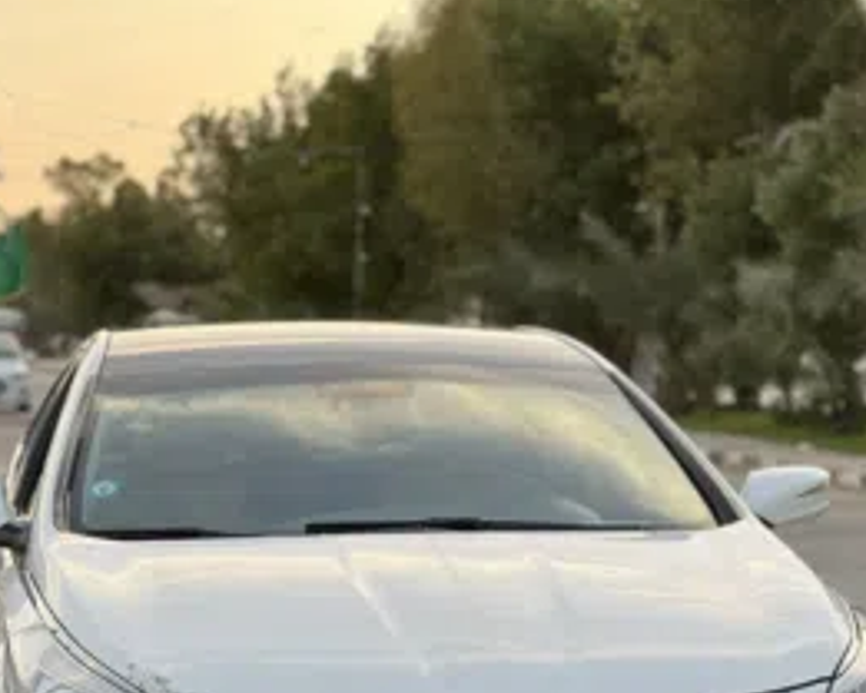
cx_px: 451
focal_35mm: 115
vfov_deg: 13.3
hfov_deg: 16.7
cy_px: 623
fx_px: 2949
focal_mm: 9
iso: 64
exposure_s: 1/121
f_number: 2.8
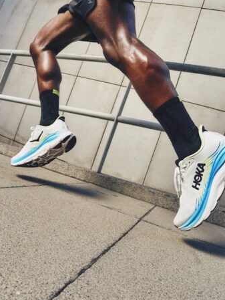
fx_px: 208
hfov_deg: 56.8
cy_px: 151
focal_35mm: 24
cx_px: 122
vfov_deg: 71.6
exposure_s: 1/1000
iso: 1000
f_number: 8
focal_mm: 16
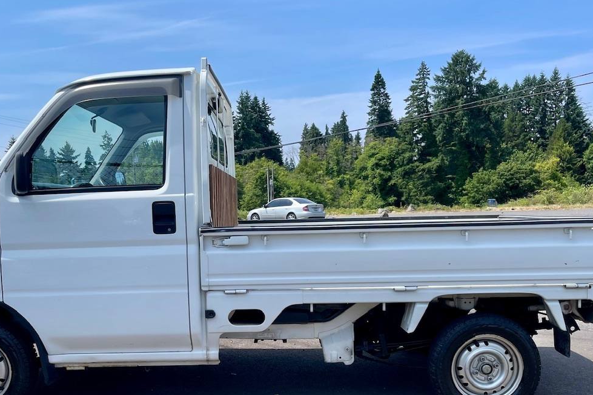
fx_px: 560
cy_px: 260
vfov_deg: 38.5
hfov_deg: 55.7
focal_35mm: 34
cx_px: 262
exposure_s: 1/2597
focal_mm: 5.1
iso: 32
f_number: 1.6
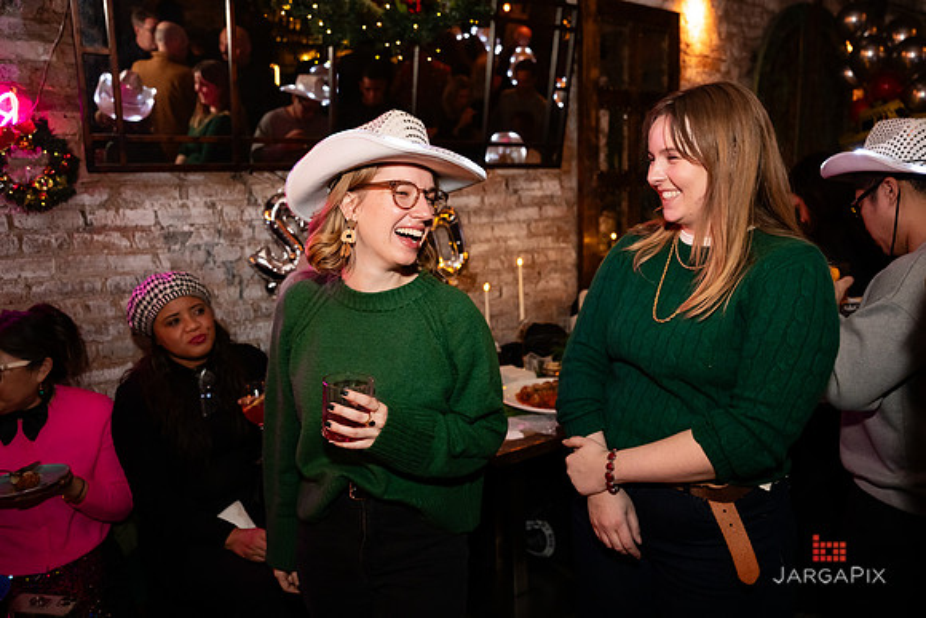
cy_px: 309
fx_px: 671
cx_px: 463
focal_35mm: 26
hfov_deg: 69.2
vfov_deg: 49.4
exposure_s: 1/100
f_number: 3.2
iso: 3200
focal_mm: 25
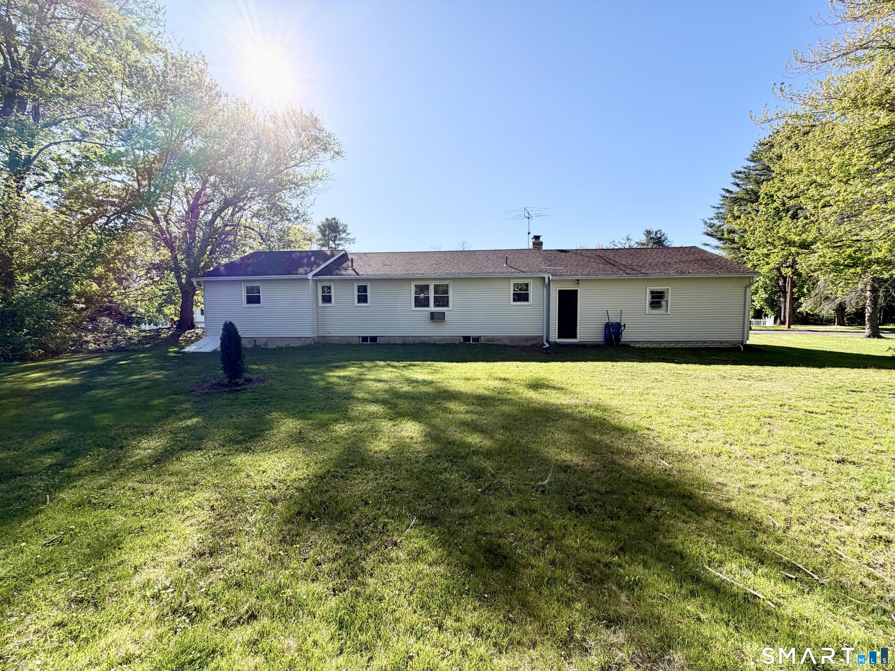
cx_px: 448
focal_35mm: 14
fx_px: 362
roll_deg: +0.4
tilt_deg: -3.6
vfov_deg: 85.7
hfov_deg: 102.1
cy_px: 336
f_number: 2.2
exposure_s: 1/770
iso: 32
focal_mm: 2.22
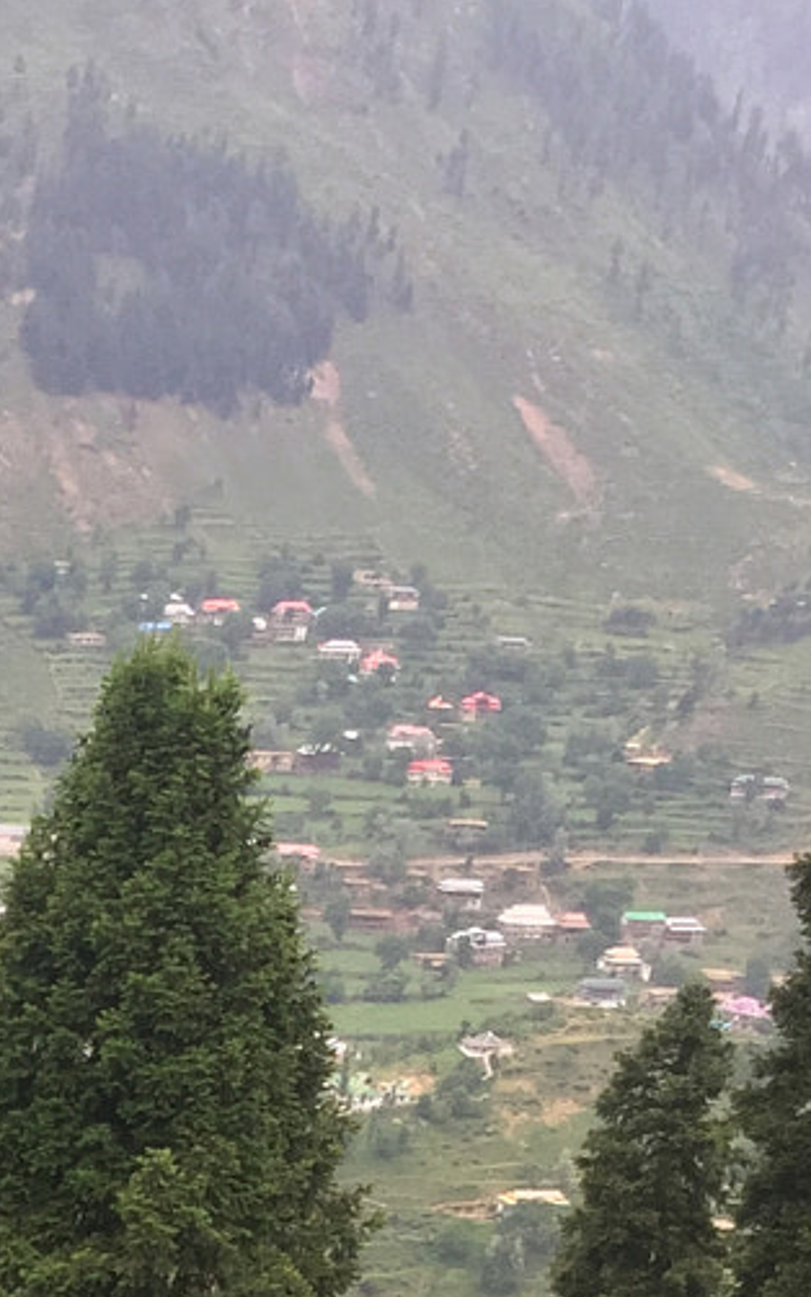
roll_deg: -2.1
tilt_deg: -26.3
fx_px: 3464
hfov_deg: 12.2
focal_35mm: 98
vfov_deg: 18.3
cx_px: -695
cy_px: 2054
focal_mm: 4.15
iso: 32
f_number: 2.2
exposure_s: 1/207
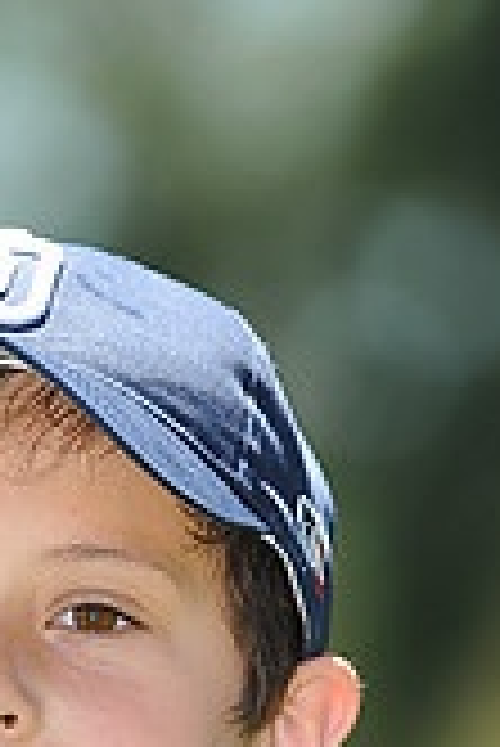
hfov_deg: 2.0
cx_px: -77
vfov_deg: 2.9
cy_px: 972
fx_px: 14510
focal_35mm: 698
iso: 200
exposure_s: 1/640
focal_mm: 200
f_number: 4.5
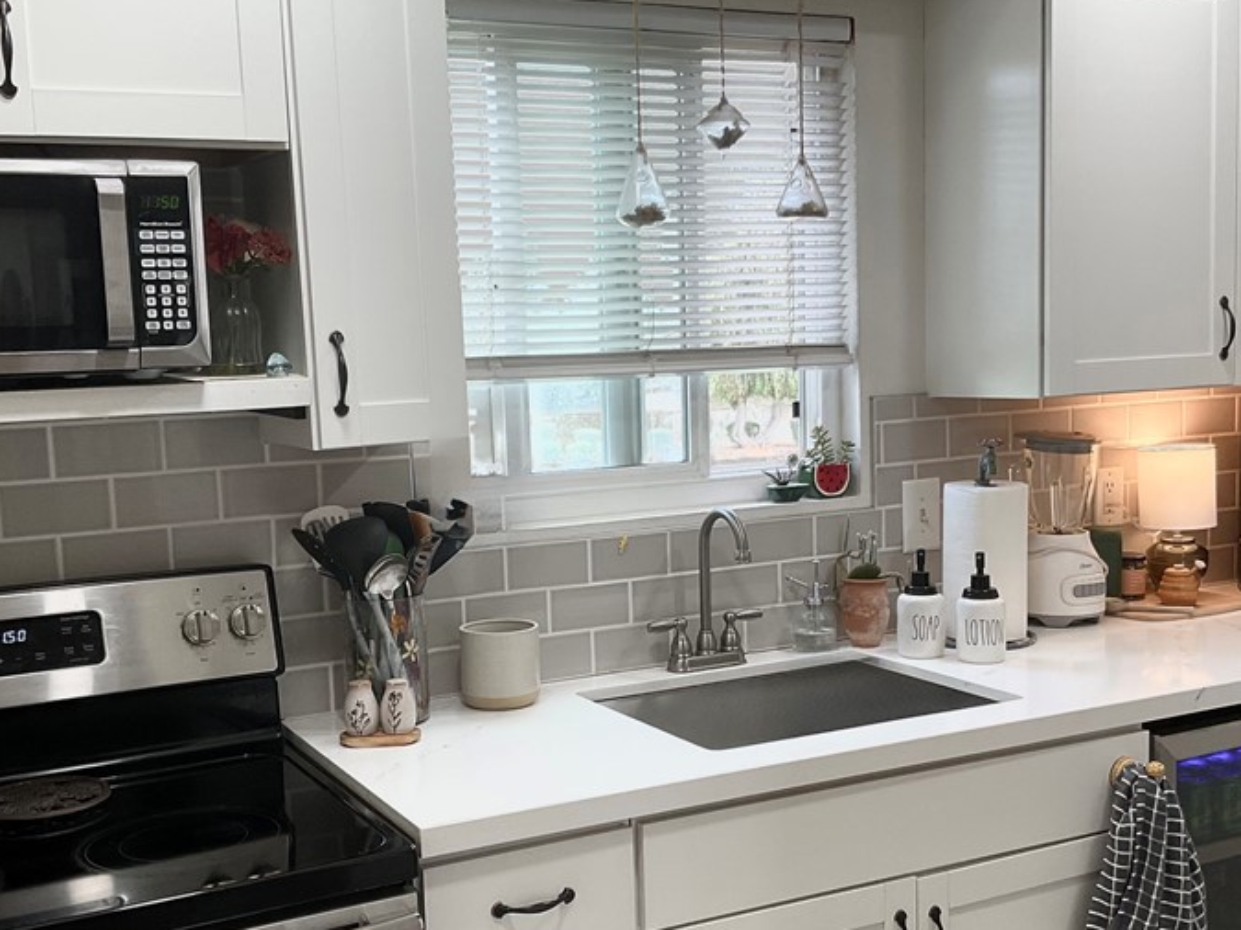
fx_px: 1577
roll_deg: +1.4
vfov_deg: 32.8
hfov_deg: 43.0
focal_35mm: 44
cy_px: 520
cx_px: 609
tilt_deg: -7.2
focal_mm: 3
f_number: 1.8
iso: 50
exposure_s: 1/120
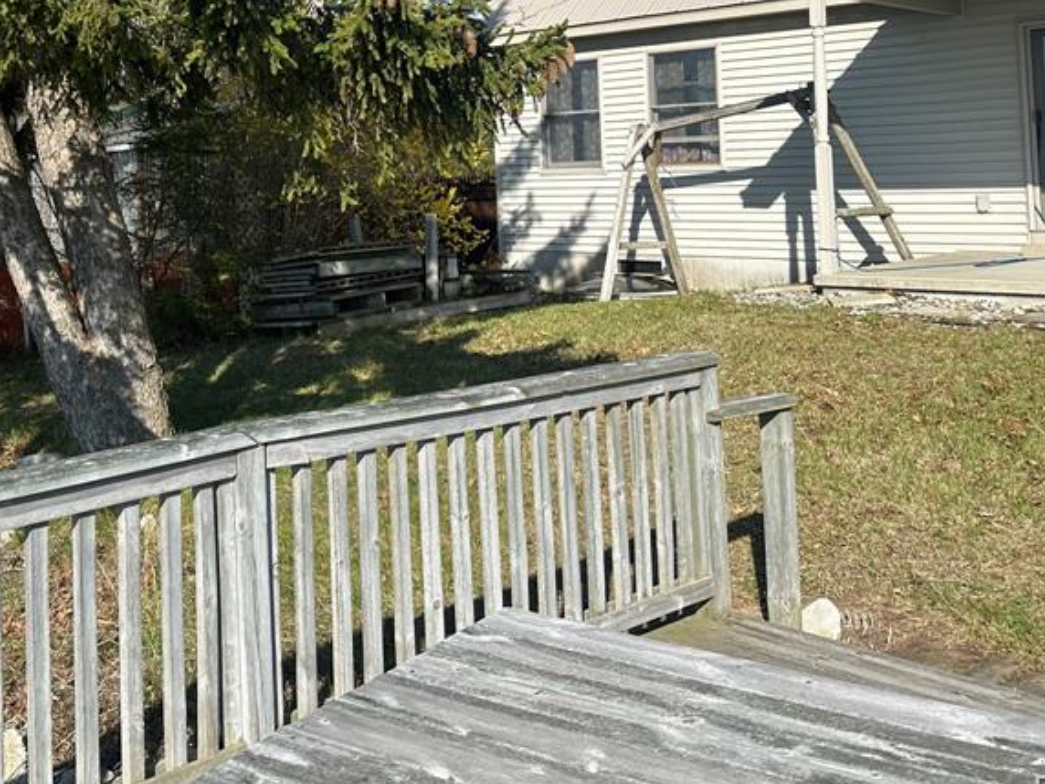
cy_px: 117
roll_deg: +1.5
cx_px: 283
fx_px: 1298
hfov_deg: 42.7
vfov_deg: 32.3
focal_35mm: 43
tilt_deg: +2.9
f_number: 1.78
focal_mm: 6.86
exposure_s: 1/3472
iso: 80
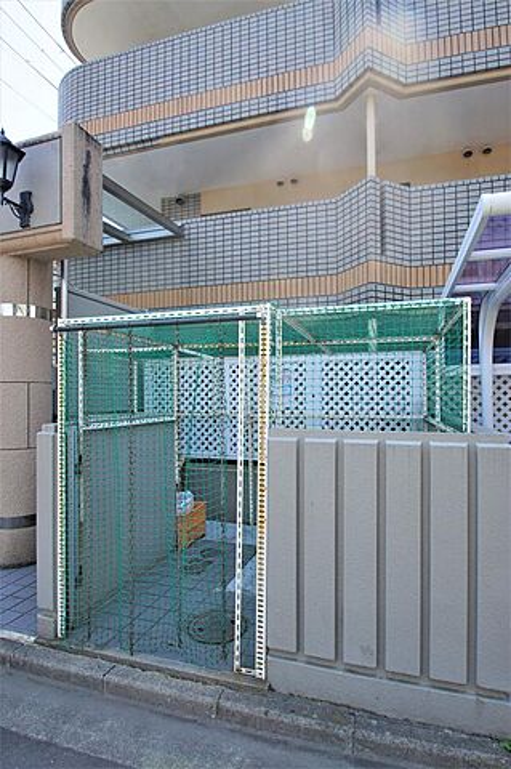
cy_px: 384
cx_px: 256
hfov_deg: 67.3
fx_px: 384
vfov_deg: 90.1
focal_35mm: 18
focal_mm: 12
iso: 100
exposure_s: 1/50
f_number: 10
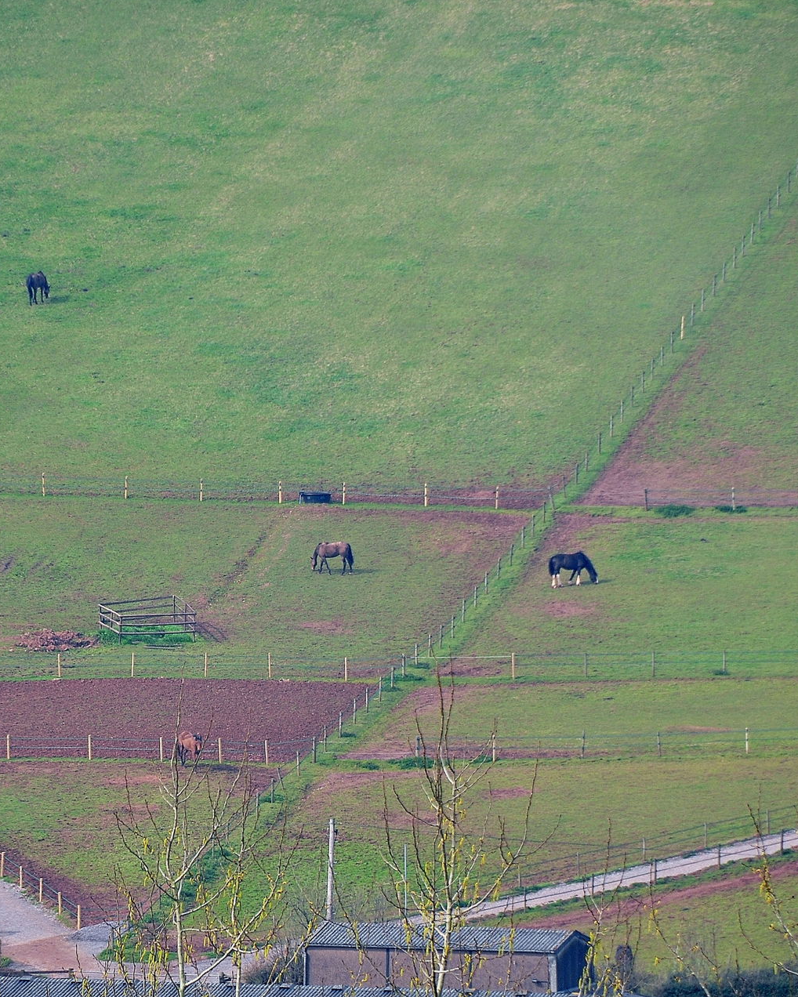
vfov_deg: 3.4
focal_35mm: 573
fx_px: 16912
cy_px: 498
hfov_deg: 2.7
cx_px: 169
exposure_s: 1/125
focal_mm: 270
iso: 200
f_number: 9
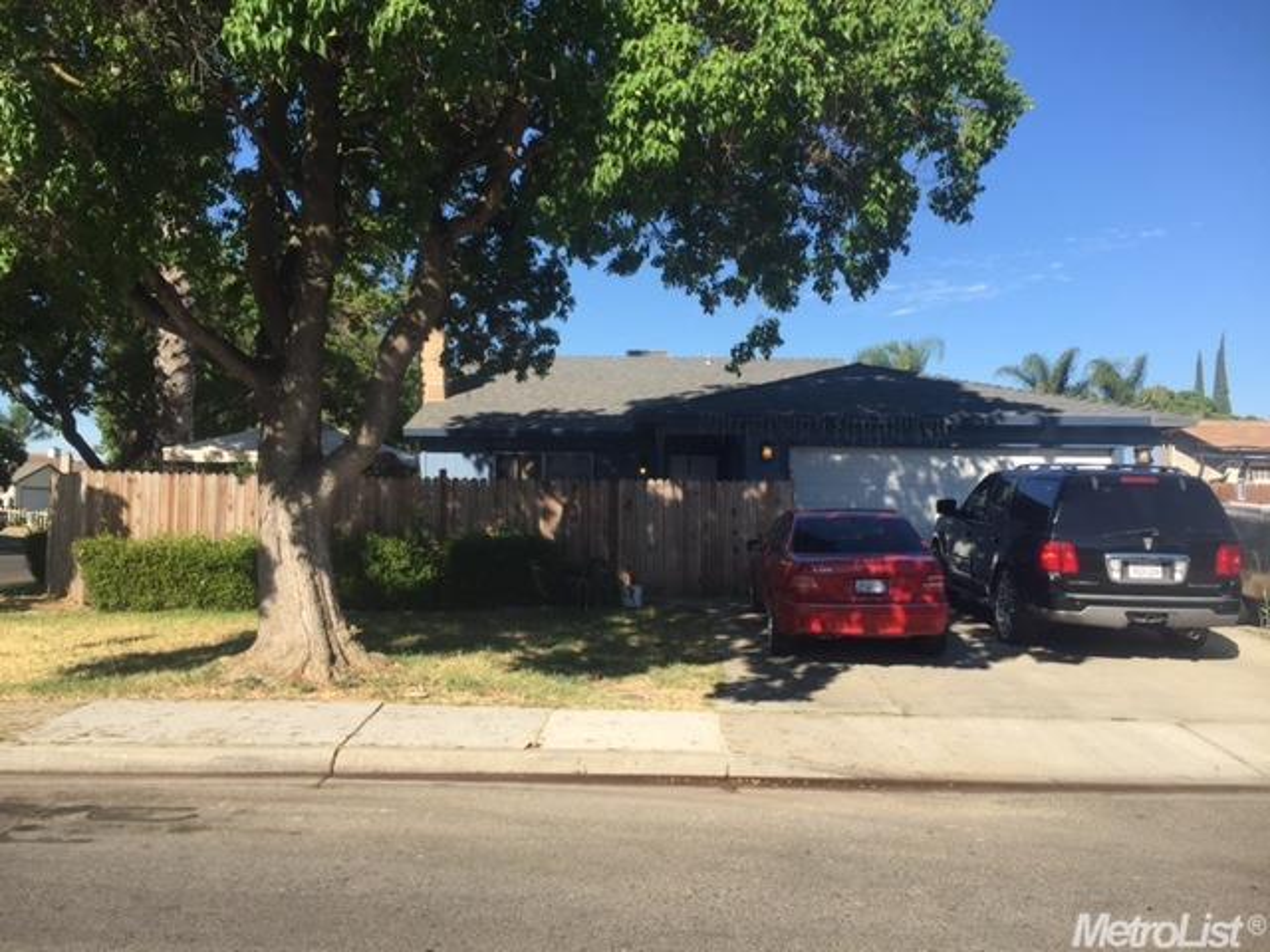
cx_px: 635
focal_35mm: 29
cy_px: 476
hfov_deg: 61.7
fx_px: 1064
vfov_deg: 48.2
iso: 32
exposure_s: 1/1276
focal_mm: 4.15
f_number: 2.2
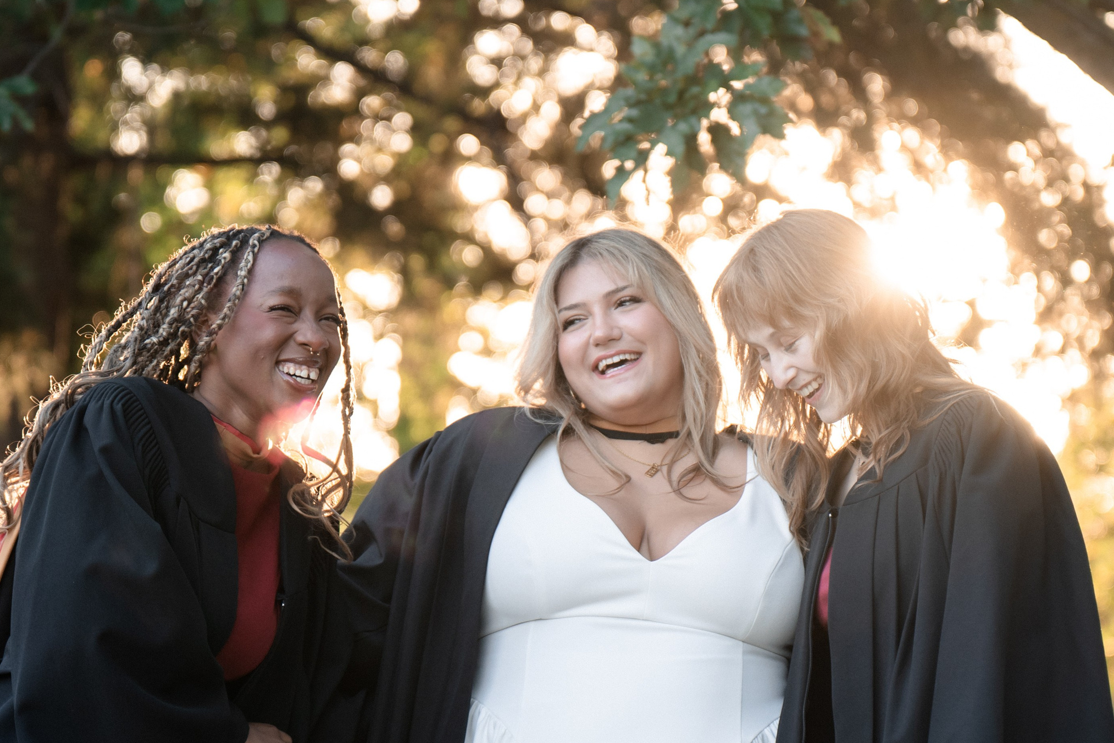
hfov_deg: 13.8
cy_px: 364
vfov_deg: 9.2
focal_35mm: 149
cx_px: 609
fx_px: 4611
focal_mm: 79
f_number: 2.8
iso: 500
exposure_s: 1/250
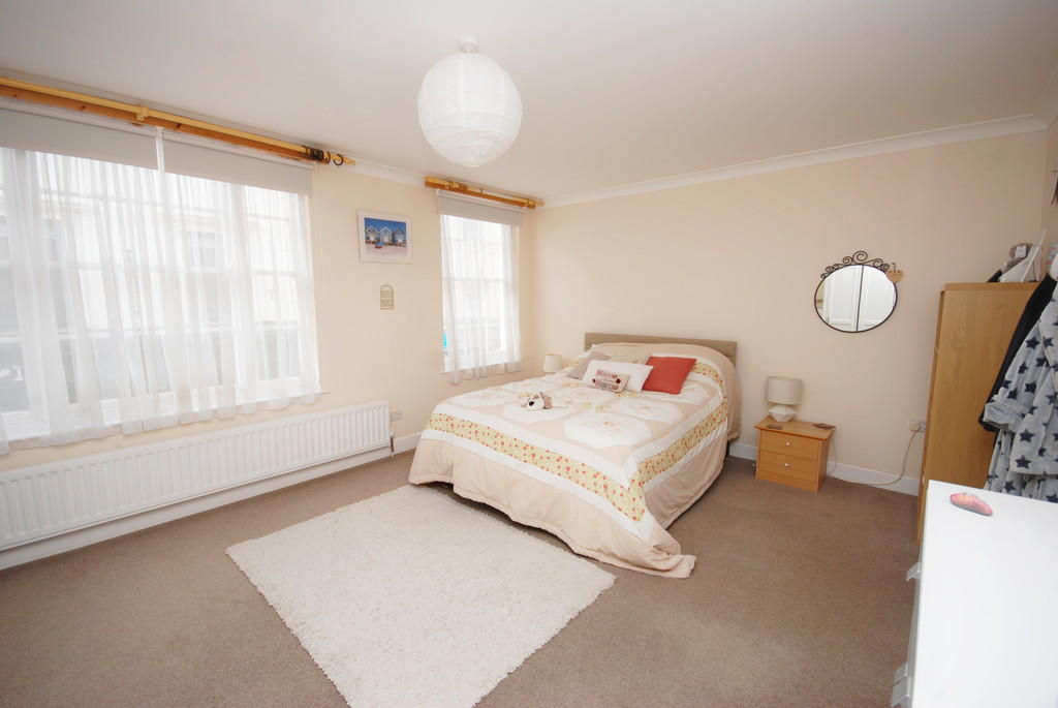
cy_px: 354
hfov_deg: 100.3
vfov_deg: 77.5
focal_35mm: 15
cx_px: 529
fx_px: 441
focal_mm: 10
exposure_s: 1/60
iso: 160
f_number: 5.6
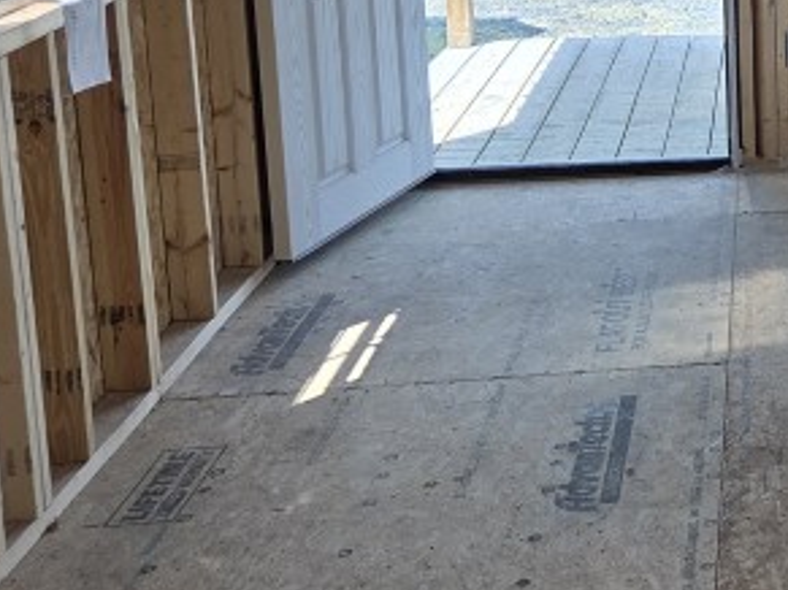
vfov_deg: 17.8
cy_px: 27
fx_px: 1843
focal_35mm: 81
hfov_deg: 21.5
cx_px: 1064
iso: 80
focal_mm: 5.4
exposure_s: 1/569
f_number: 1.8
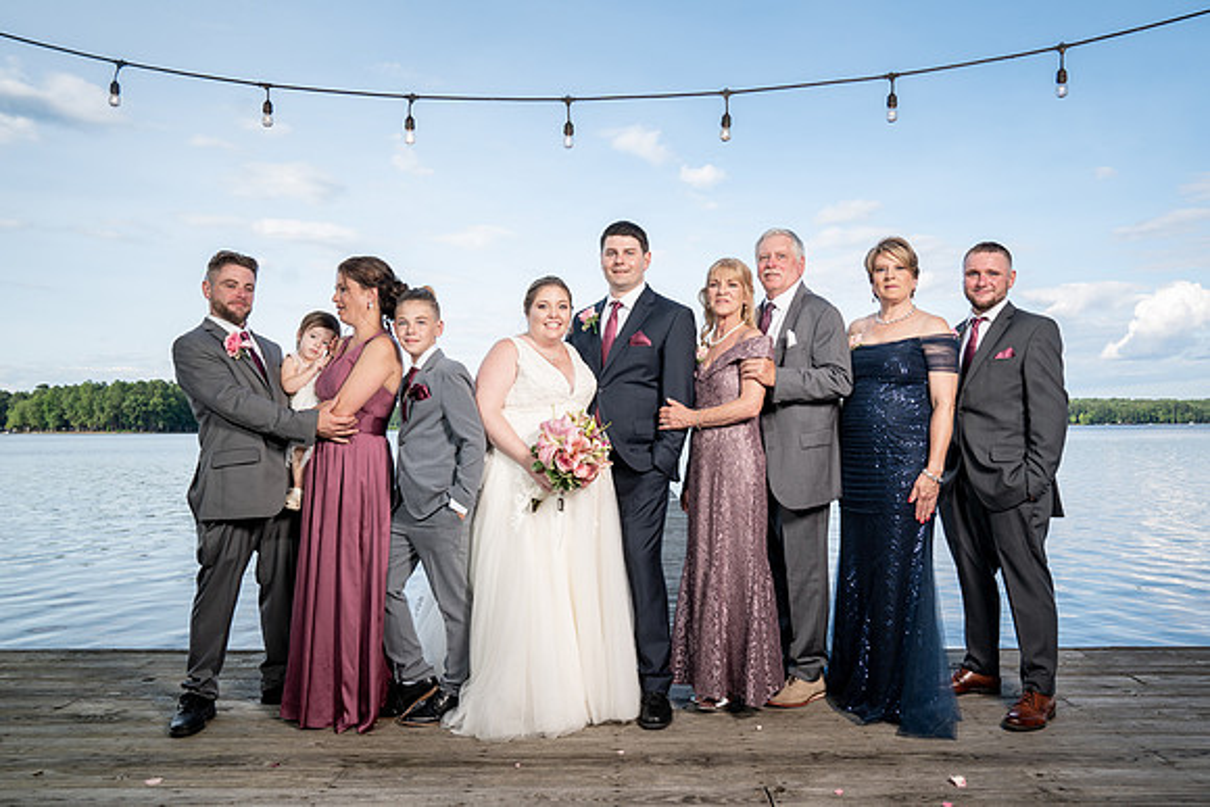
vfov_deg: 45.8
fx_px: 955
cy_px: 403
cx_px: 600
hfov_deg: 64.7
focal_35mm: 28
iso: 100
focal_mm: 28
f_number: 5.6
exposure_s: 1/200
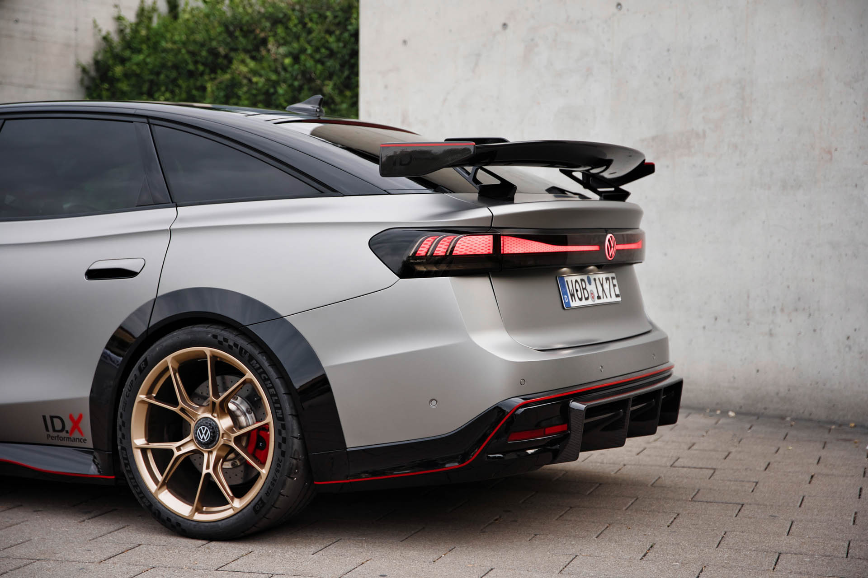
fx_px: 1422
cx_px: 434
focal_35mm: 59
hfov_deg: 33.9
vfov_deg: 23.0
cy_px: 289
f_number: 2.8
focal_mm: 59
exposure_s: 1/250
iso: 640
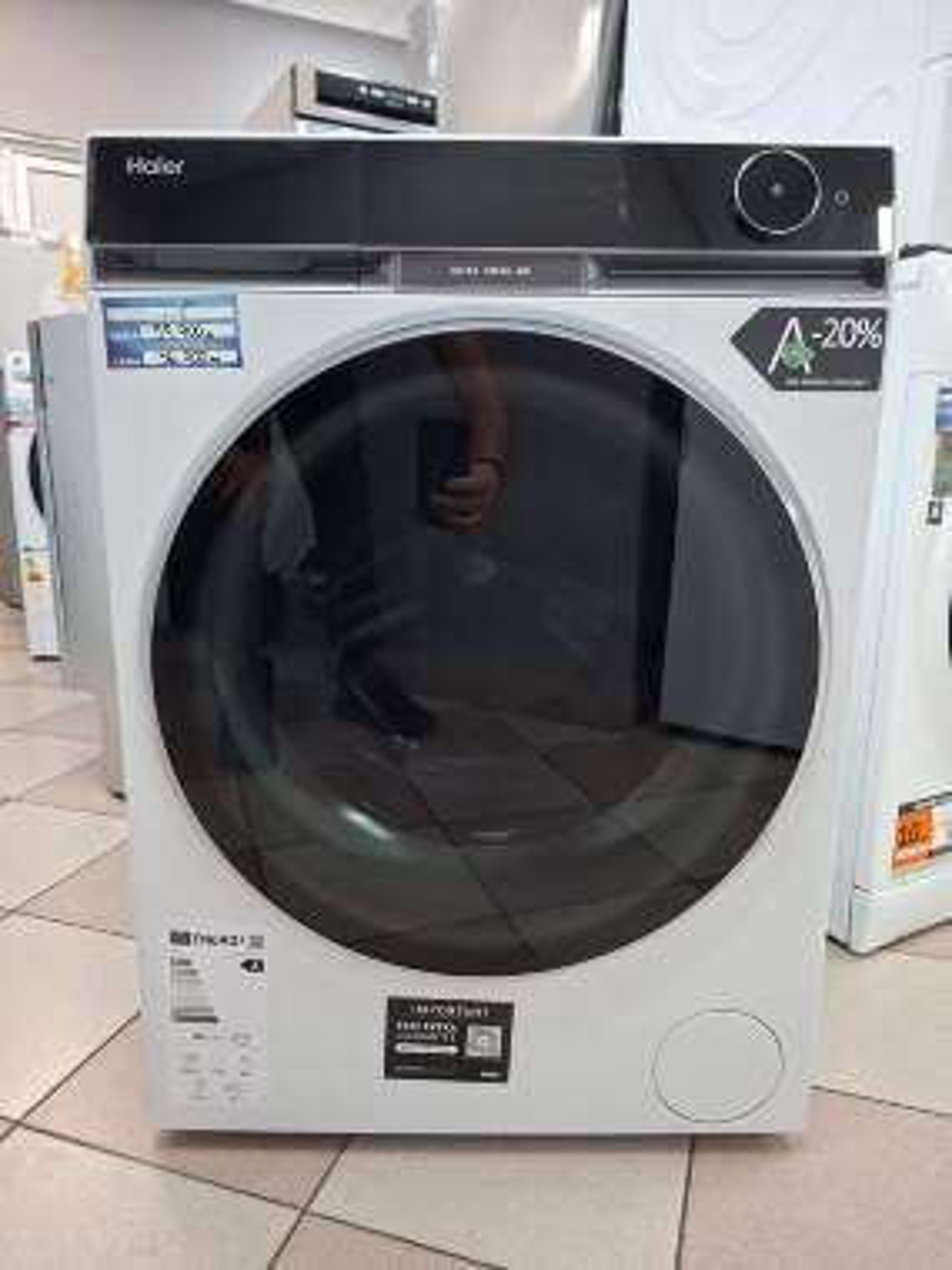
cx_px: 476
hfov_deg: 58.9
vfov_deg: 73.9
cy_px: 635
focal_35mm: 23
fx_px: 843
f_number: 1.8
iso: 250
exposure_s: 1/40
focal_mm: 5.54
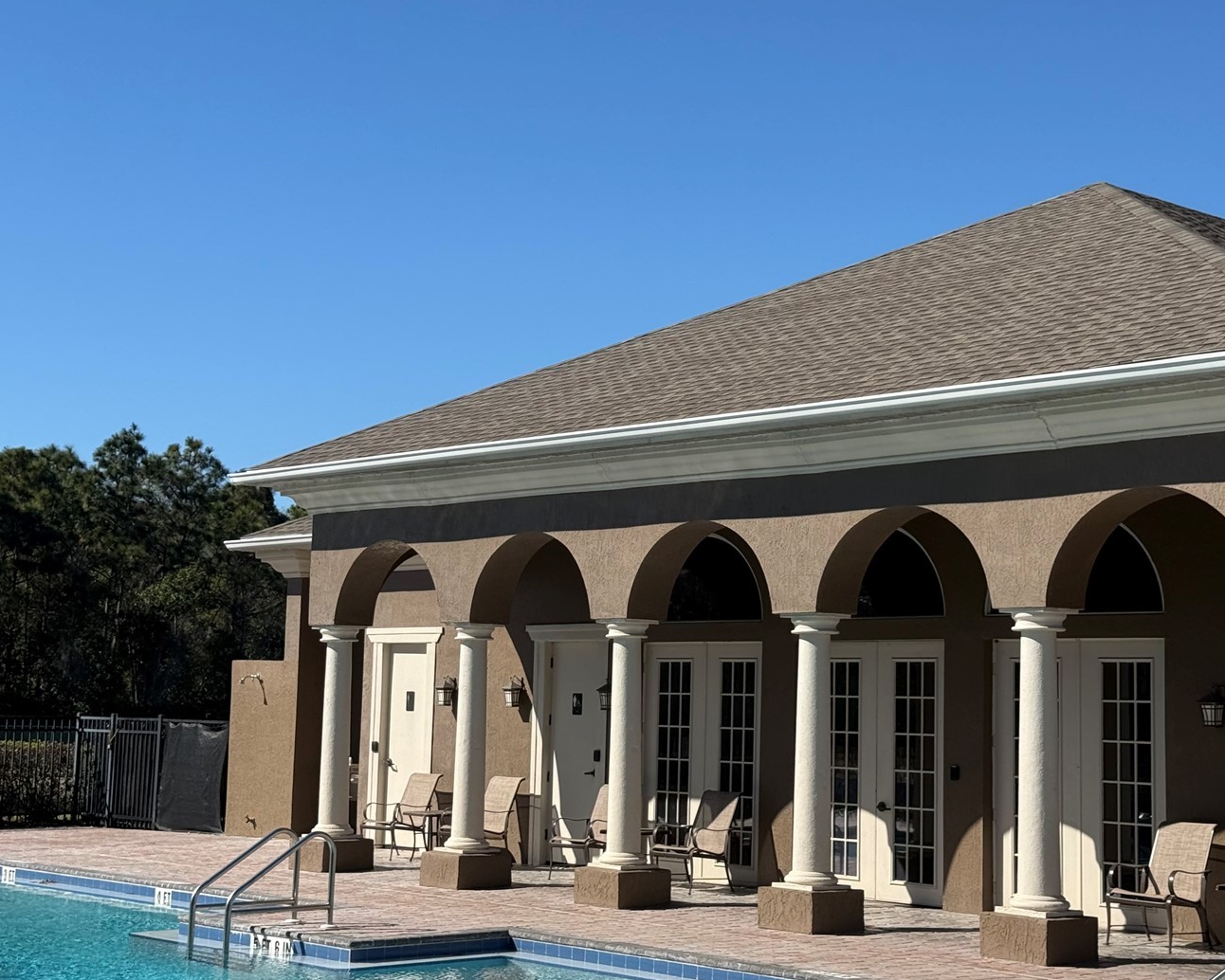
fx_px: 2103
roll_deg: -1.1
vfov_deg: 26.2
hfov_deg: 32.4
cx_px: 681
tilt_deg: +5.9
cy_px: 476
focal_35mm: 58
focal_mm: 6.76
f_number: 1.78
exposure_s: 1/4587
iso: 64
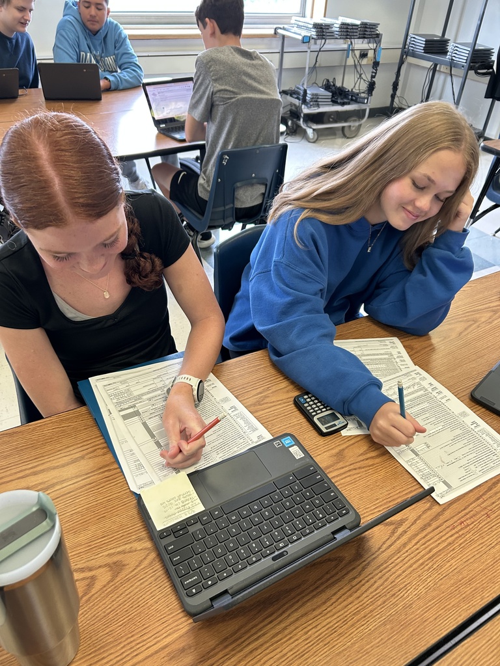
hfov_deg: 53.1
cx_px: 250
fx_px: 501
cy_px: 333
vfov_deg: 67.3
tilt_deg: -36.3
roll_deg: -5.7
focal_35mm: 26
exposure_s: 1/60
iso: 200
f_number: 1.5
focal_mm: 5.7
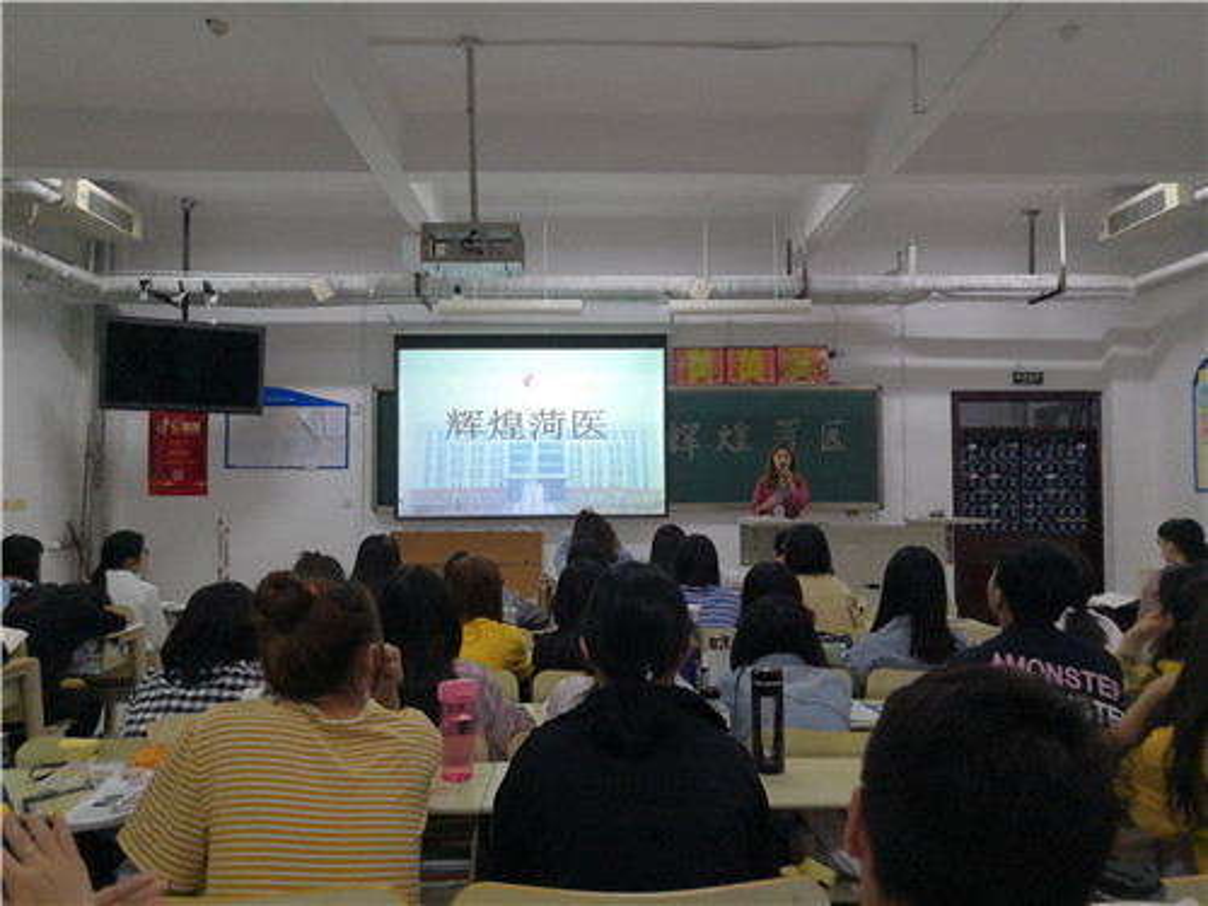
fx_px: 942
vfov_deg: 51.4
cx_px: 604
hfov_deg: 65.3
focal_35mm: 27
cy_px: 453
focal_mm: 3.95
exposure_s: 1/100
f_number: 1.8
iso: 400
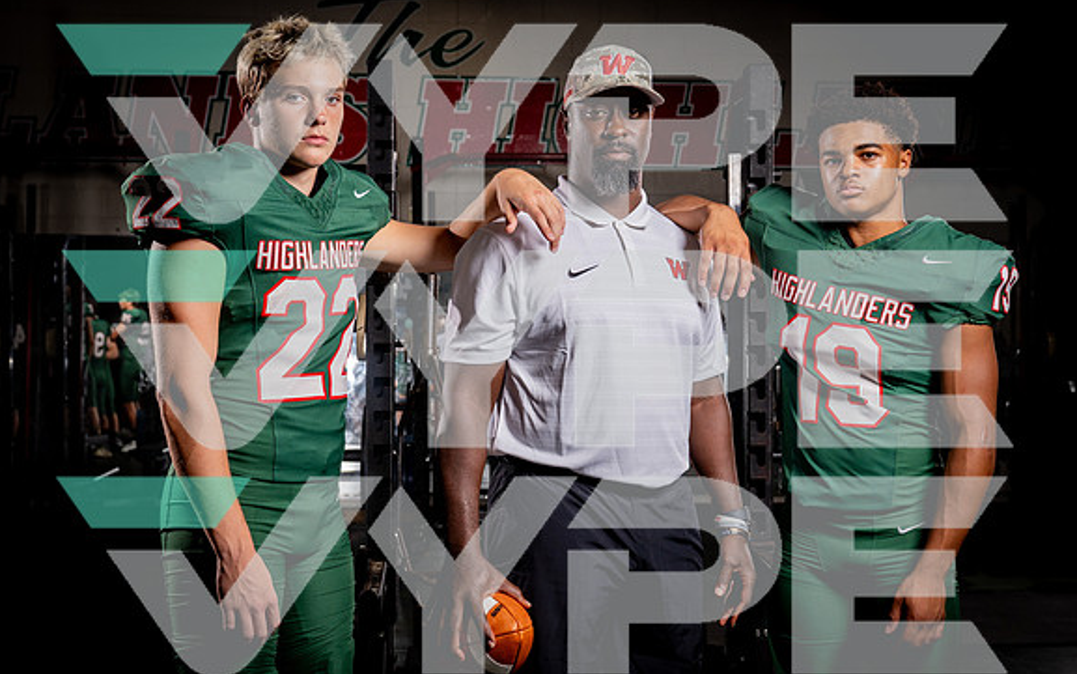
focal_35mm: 52
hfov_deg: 38.9
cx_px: 538
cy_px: 350
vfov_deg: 24.9
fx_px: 1527
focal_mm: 47
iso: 200
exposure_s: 1/250
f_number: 5.6
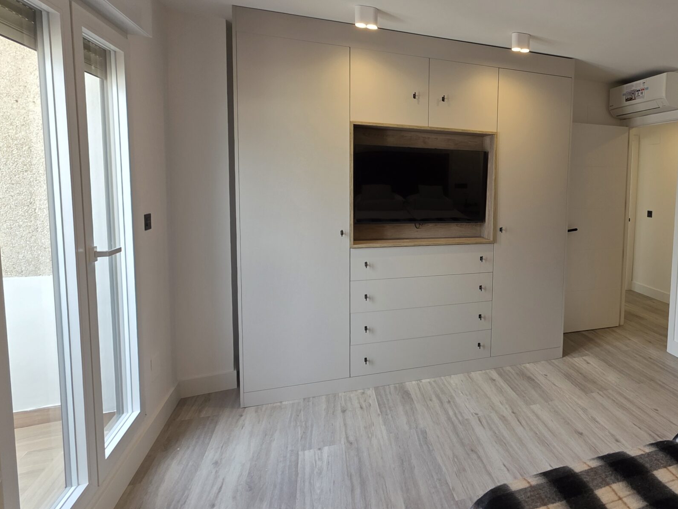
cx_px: 506
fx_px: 411
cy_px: 219
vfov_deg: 63.2
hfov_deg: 73.6
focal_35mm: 21
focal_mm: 2.2
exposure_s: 1/100
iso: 32
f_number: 1.9
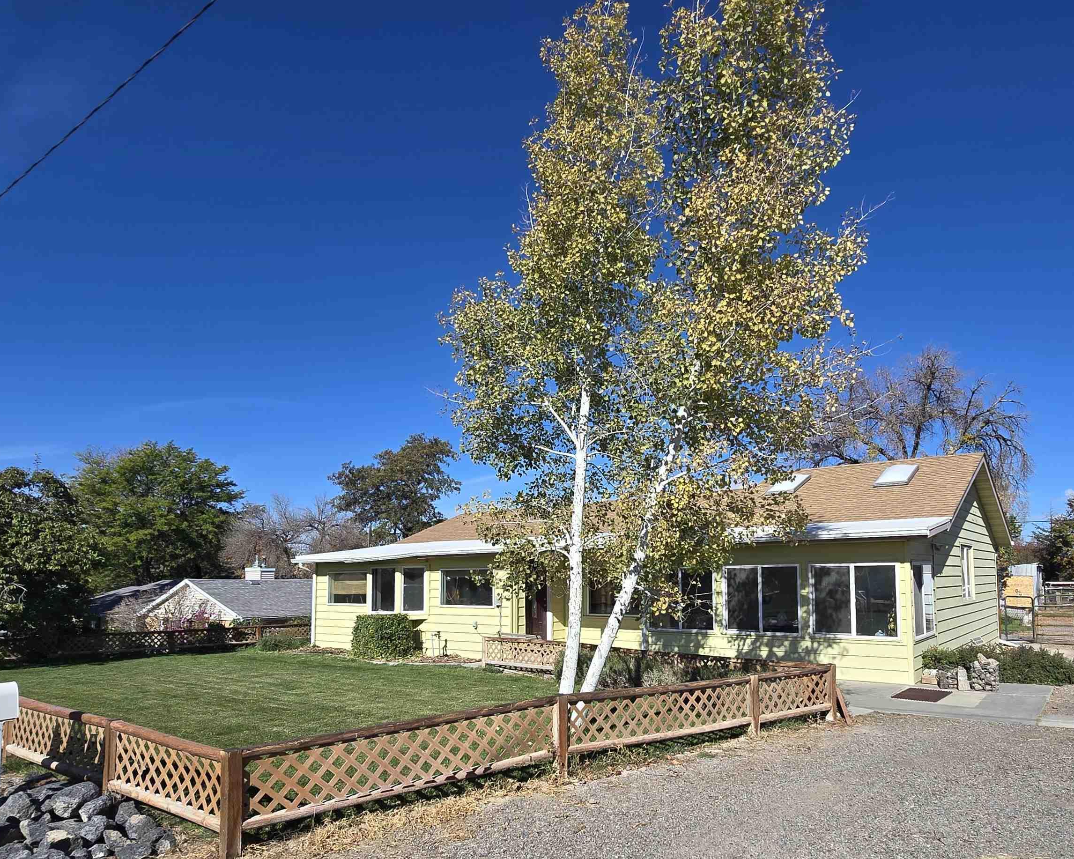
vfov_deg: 75.6
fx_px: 540
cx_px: 622
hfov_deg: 88.9
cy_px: 538
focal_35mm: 17
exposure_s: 1/3238
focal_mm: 2.2
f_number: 2.2
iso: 50
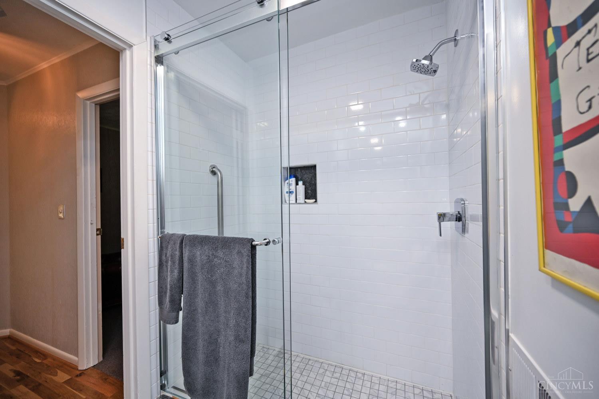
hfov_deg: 104.3
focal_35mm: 14
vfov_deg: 81.2
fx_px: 233
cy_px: 200
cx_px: 300
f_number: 4
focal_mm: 14
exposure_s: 1/60
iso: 320
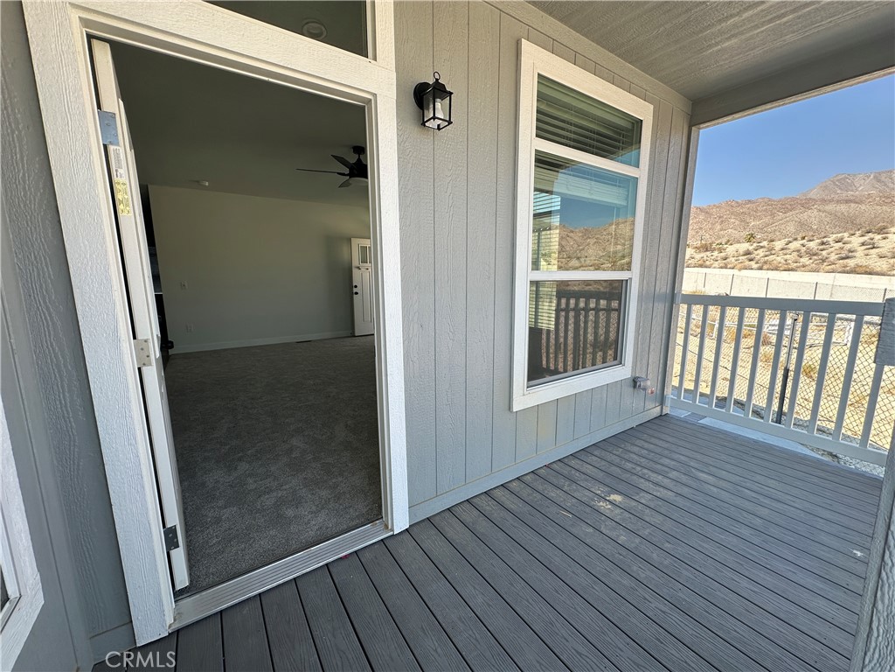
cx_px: 448
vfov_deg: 85.7
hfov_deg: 102.1
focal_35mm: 14
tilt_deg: -9.4
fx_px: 362
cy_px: 336
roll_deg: -0.3
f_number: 2.2
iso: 40
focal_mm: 2.22
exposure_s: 1/461
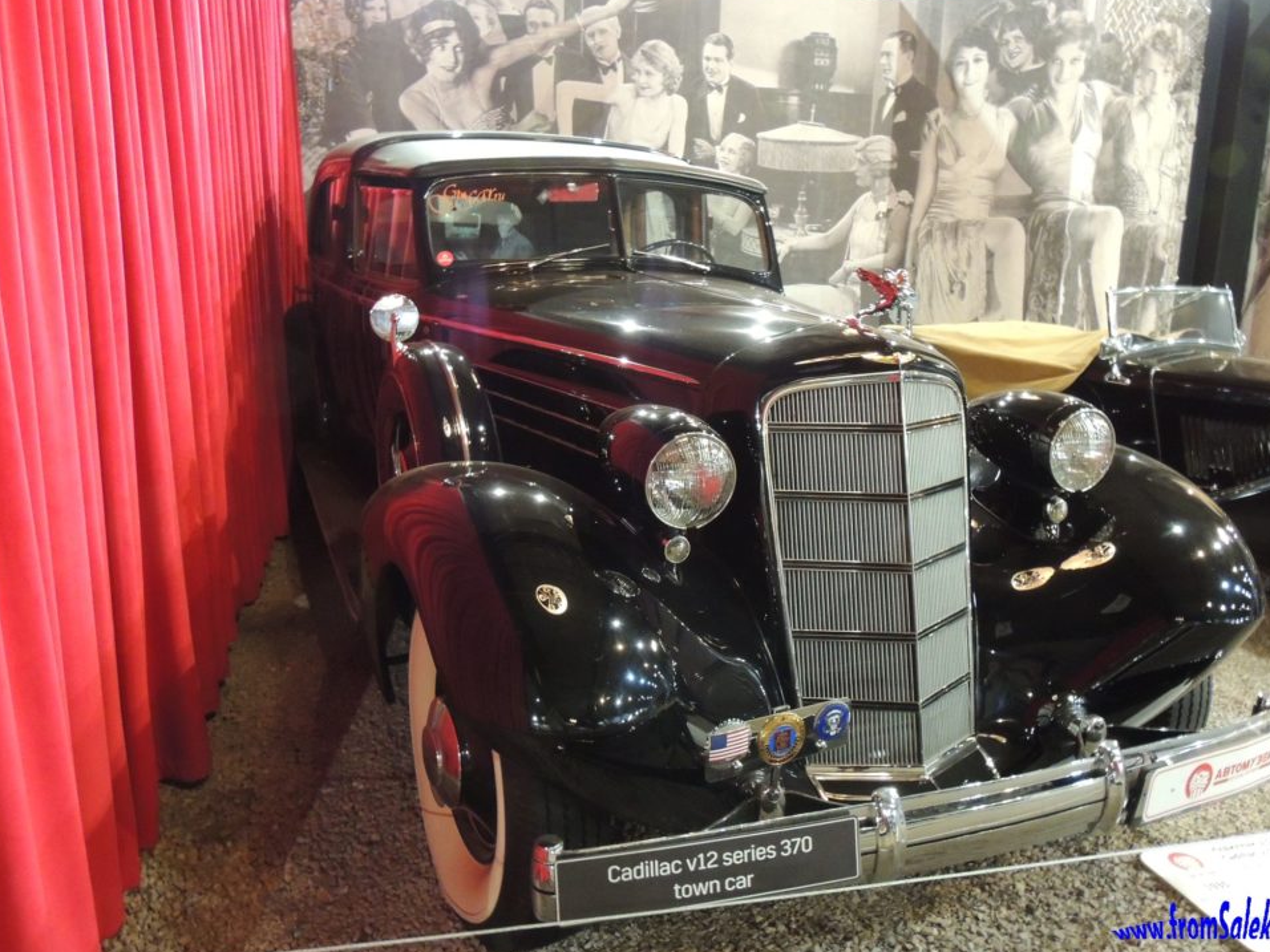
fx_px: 1101
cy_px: 450
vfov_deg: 46.8
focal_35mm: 30
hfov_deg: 59.9
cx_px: 670
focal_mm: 4.9
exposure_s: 1/4
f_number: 3.1
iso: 800
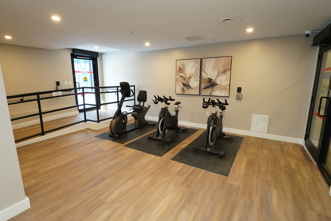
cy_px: 110
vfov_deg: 69.2
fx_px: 160
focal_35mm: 17
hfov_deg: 91.9
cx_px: 166
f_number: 9
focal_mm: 17.4
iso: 6400
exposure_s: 1/60
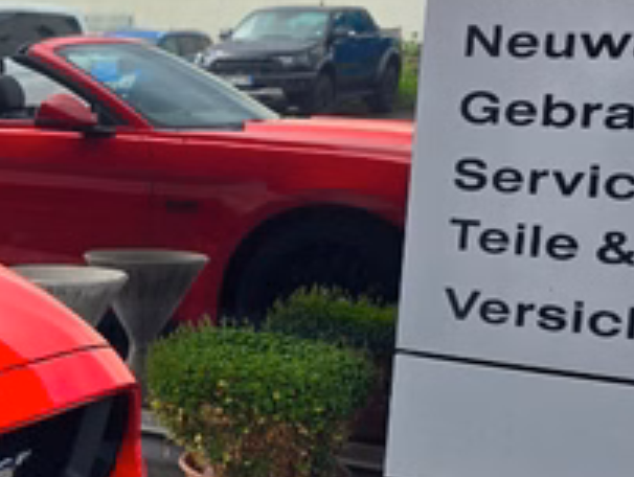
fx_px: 1669
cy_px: 295
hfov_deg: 18.4
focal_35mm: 91
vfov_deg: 16.3
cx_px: -386
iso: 12
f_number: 1.7
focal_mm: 6.3
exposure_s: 1/253
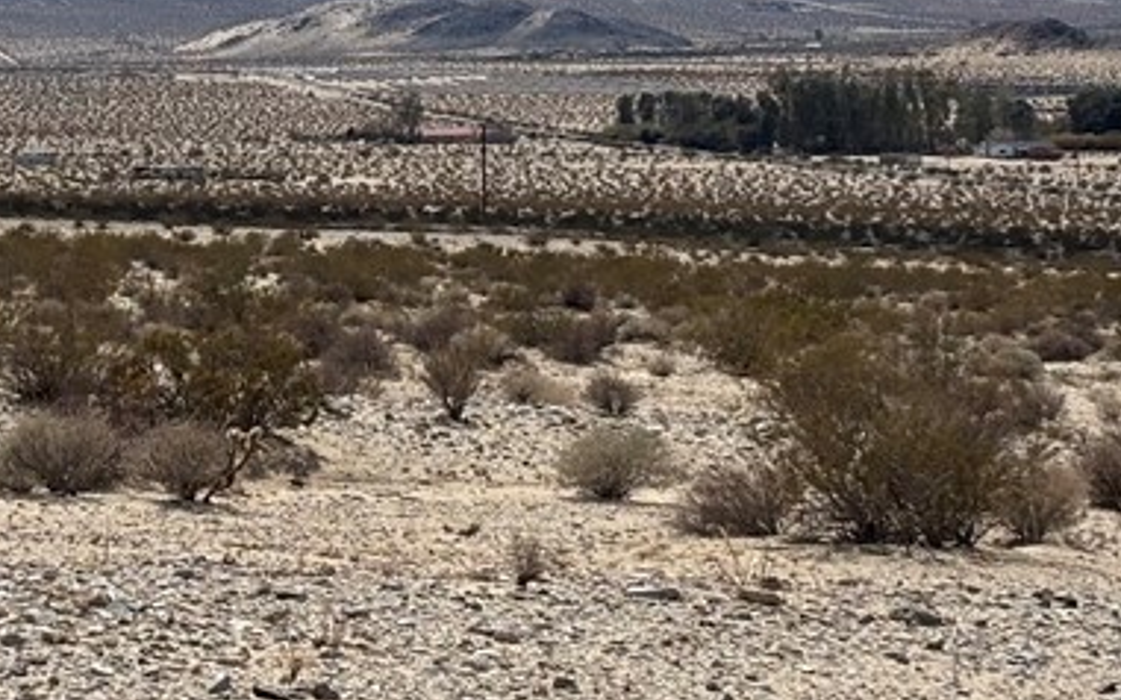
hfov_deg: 14.1
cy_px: 144
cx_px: 250
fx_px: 4521
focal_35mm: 148
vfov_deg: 8.8
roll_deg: +1.1
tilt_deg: -2.2
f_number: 1.6
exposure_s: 1/7692
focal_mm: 5.96
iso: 32
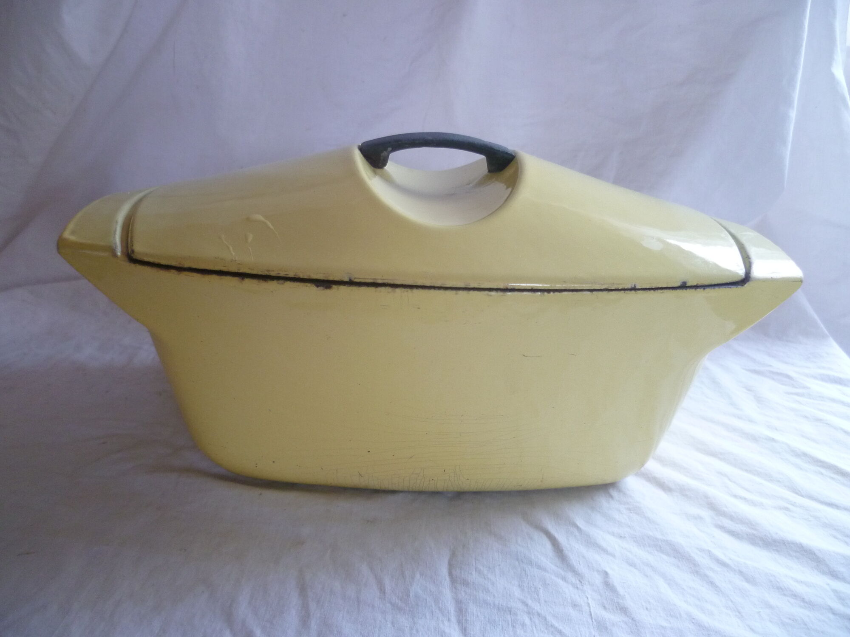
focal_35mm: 28
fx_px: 688
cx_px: 425
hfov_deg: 63.4
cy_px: 318
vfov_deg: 49.7
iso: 250
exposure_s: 1/30
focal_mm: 5
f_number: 2.8
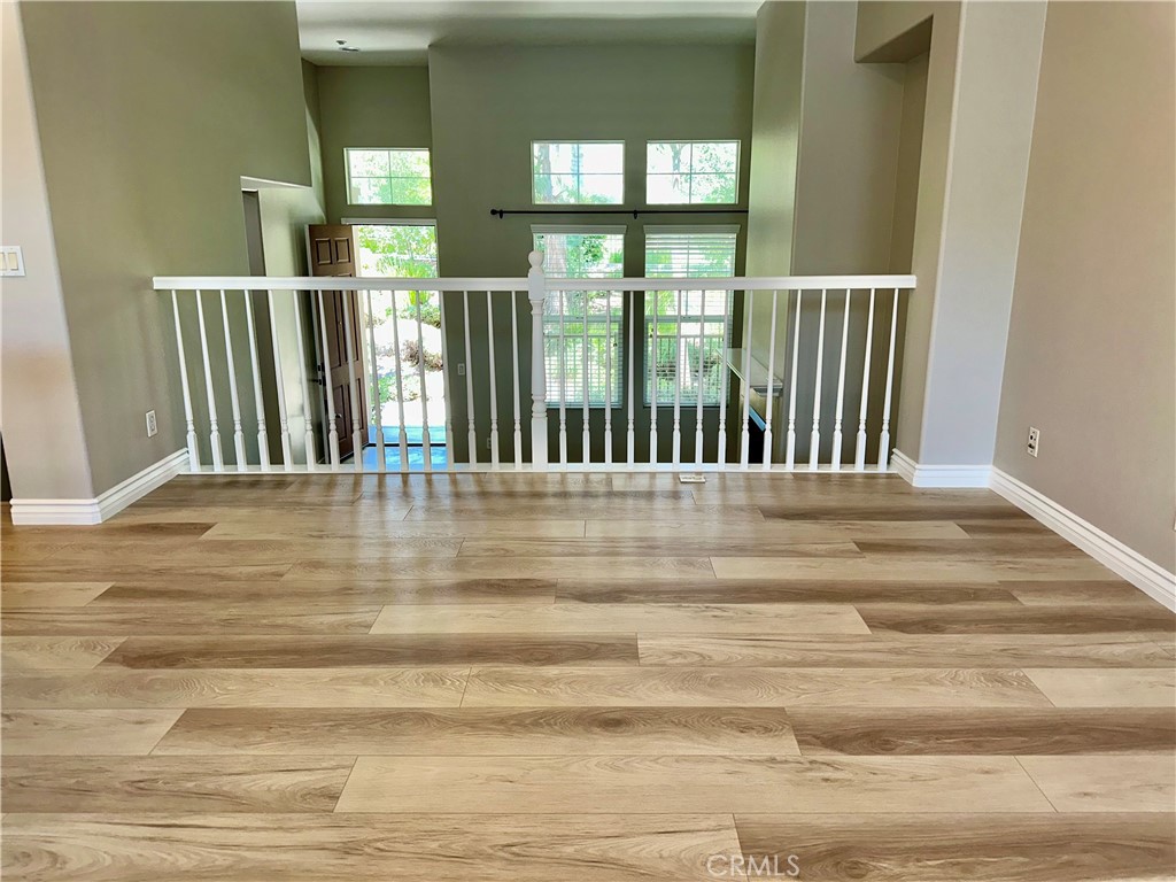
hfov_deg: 71.6
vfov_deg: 56.8
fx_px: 815
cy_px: 441
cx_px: 588
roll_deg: +0.1
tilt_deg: -14.1
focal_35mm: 24
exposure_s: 1/120
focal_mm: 6.86
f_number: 1.78
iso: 64
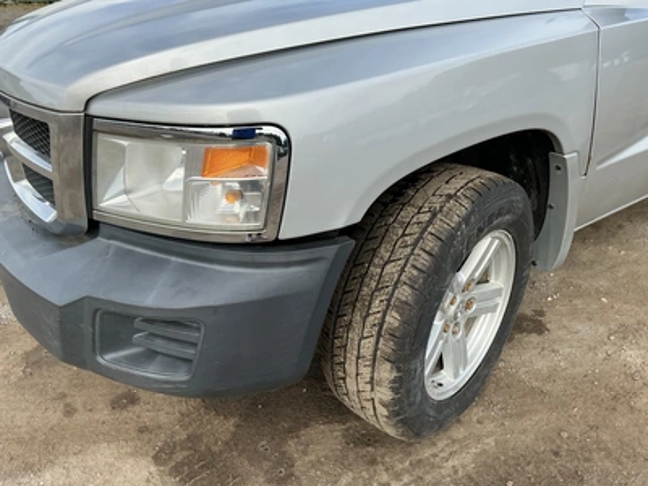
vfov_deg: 49.7
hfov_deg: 63.4
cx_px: 324
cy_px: 243
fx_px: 524
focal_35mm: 28
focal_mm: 3
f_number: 1.8
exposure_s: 1/739
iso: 25
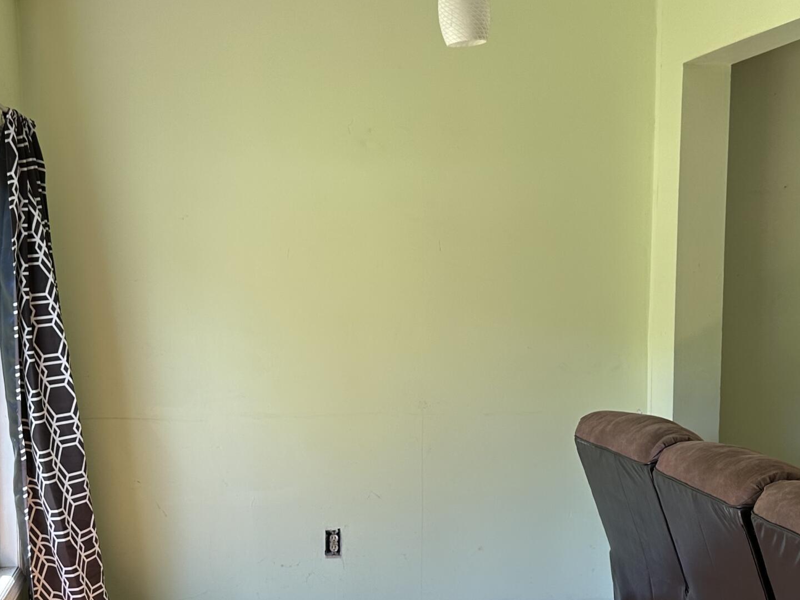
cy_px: 383
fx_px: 1156
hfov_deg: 38.2
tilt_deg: -7.0
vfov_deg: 29.0
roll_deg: +0.2
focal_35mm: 50
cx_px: 384
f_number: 1.78
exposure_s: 1/120
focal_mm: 6.86
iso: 64
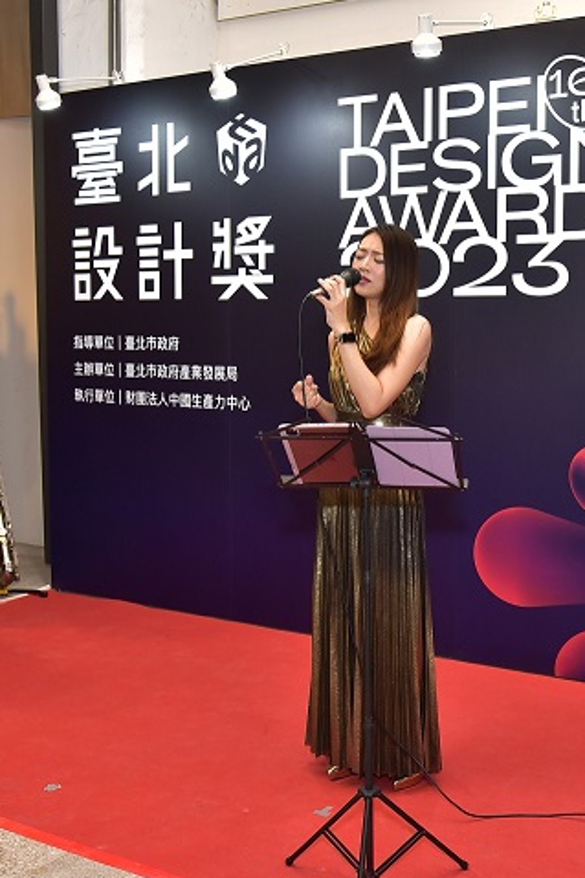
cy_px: 426
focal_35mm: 47
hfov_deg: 28.1
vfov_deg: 41.9
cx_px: 457
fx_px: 1146
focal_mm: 30
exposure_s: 1/80
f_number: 5.6
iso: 1000
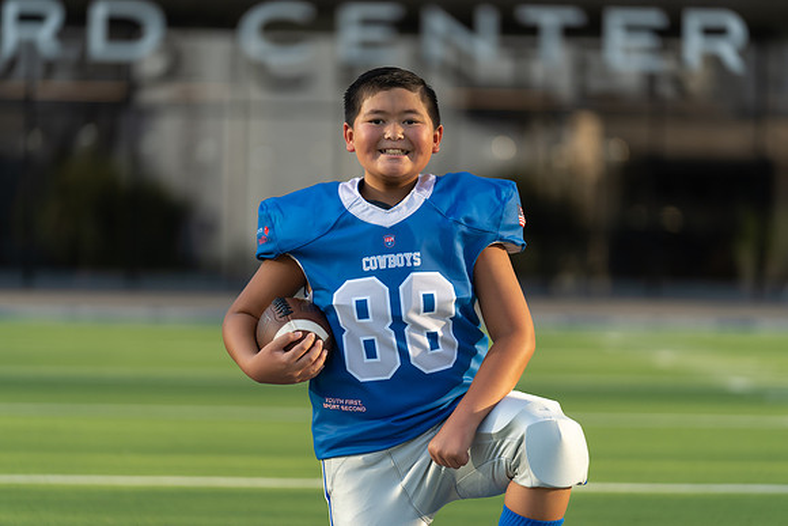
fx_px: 3525
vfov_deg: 8.5
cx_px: 394
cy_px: 263
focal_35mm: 161
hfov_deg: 12.8
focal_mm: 161
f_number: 2.8
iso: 100
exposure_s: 1/640
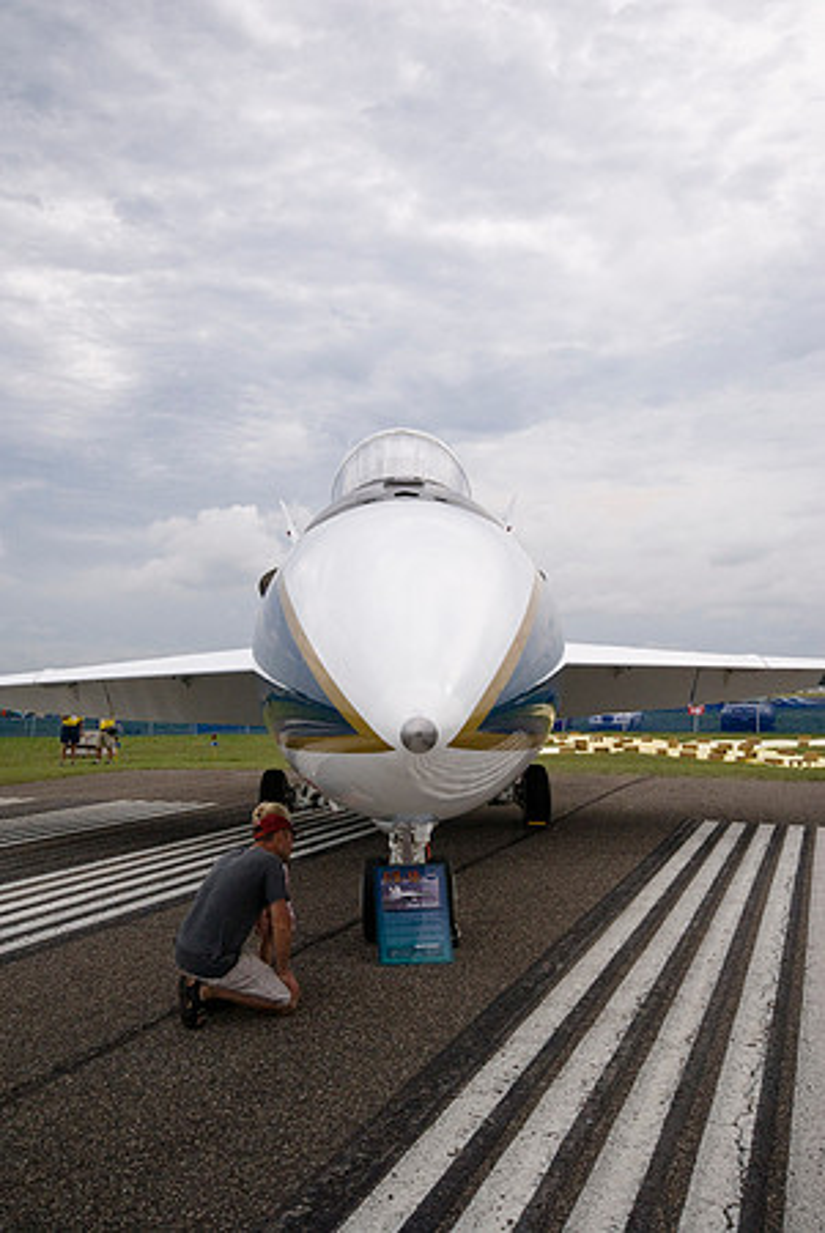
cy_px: 616
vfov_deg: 61.9
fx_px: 1029
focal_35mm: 30
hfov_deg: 43.7
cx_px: 412
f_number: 8
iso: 400
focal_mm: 20
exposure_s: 1/1600
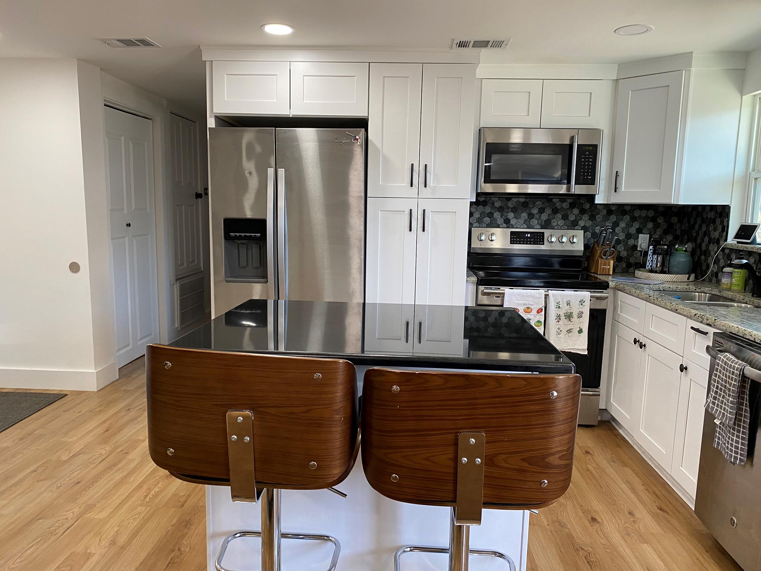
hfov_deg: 67.3
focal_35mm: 26
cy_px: 286
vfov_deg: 53.1
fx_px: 572
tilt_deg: -8.6
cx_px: 380
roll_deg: +0.3
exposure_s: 1/60
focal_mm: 4.25
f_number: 1.8
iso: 80
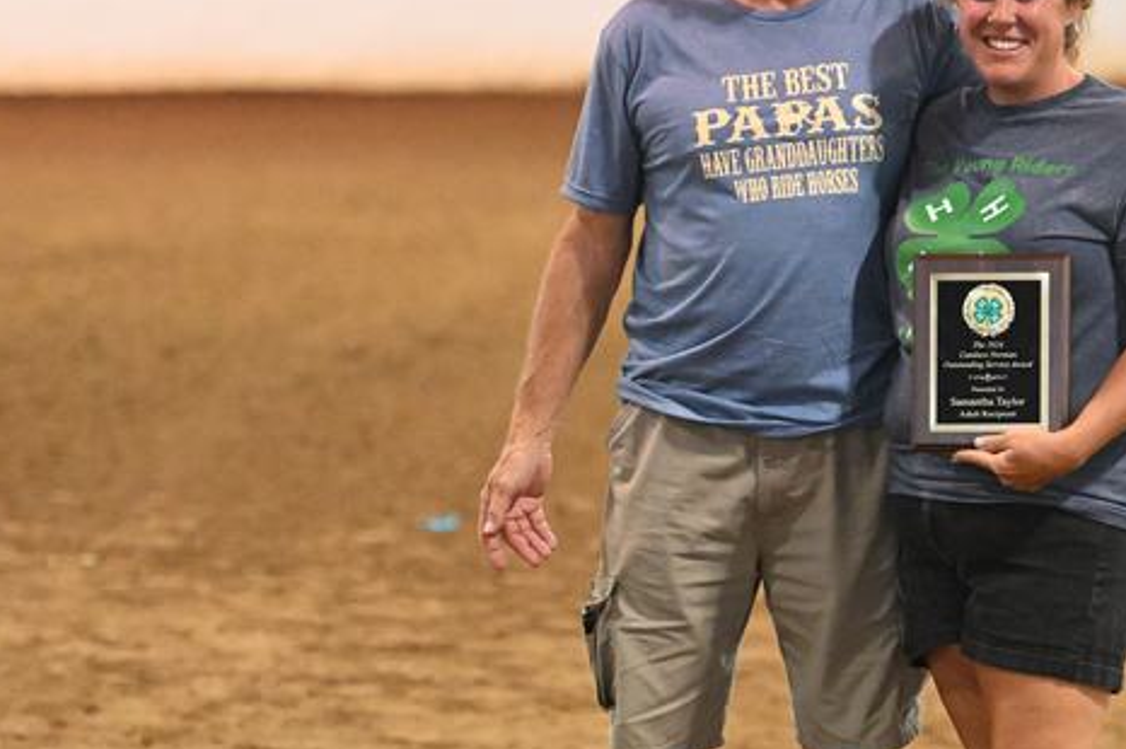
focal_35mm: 248
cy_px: 449
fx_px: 7751
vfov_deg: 5.5
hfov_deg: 8.3
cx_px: 969
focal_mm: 110
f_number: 2.8
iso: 10000
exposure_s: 1/500
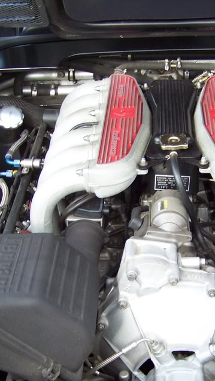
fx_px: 638
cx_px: 159
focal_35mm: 63
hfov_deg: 19.0
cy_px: 228
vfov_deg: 33.2
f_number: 2.8
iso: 68
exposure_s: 1/80
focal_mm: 5.85
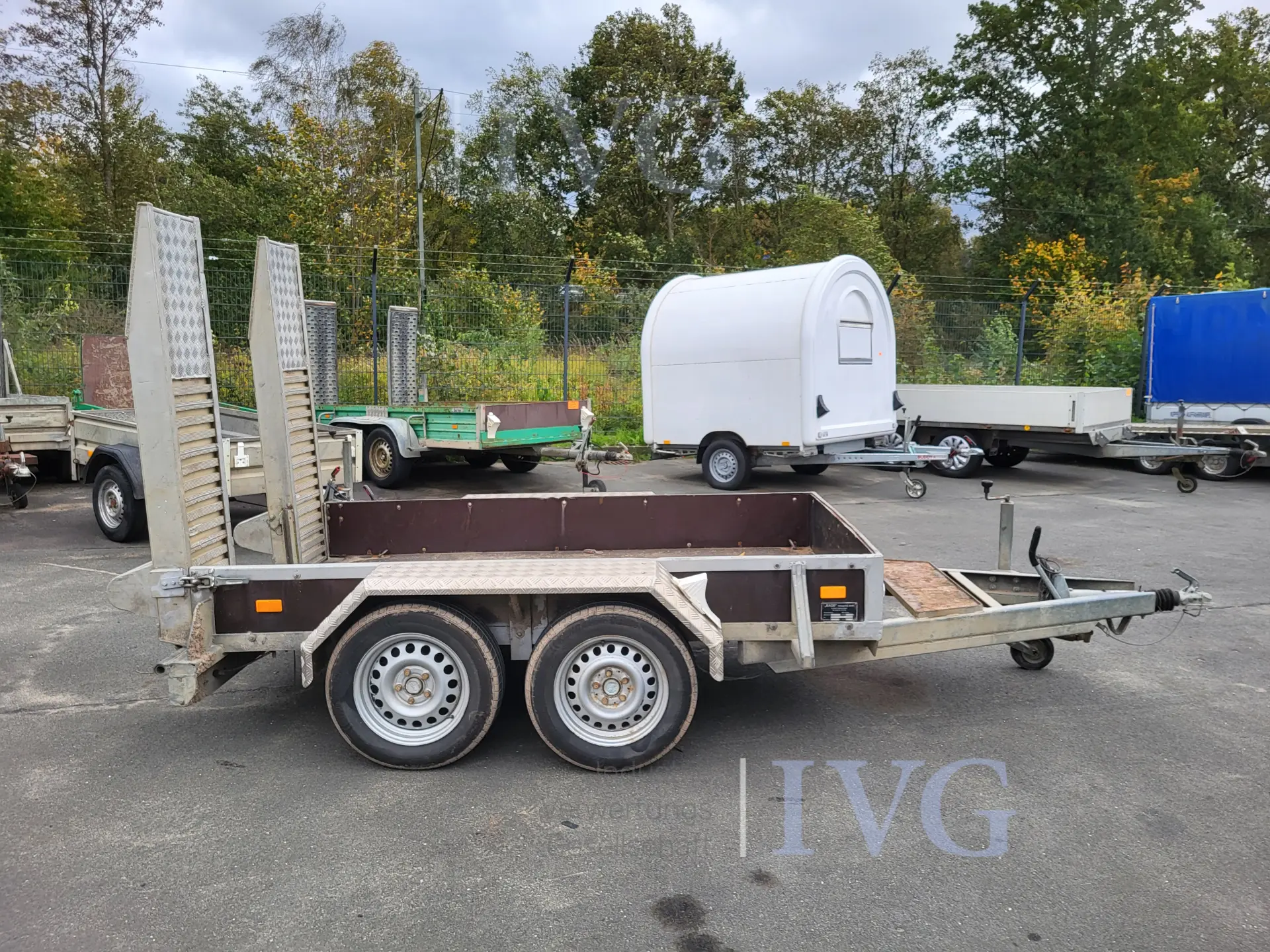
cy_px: 476
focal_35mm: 26
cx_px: 635
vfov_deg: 53.1
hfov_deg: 67.3
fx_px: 954
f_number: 1.8
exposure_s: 1/199
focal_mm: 5.4
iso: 40
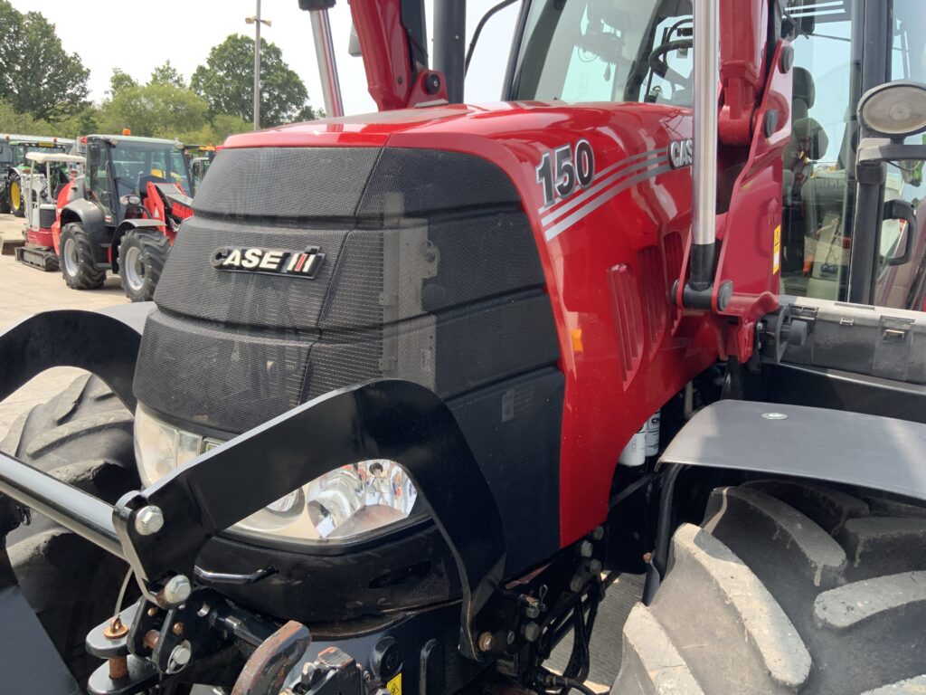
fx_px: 776
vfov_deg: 48.2
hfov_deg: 61.7
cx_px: 463
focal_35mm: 29
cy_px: 348
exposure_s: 1/312
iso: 16
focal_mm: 3
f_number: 1.8
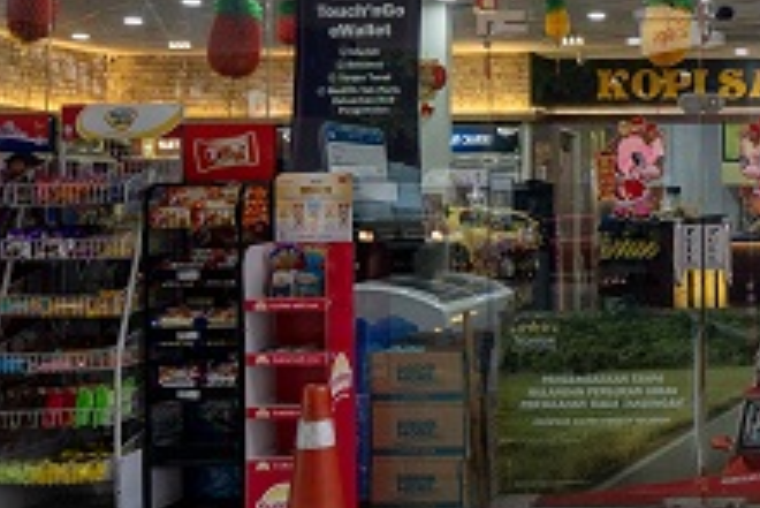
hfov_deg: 28.8
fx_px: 1294
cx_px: 891
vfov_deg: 22.0
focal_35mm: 61
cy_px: 142
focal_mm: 9
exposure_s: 1/40
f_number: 2.8
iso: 100
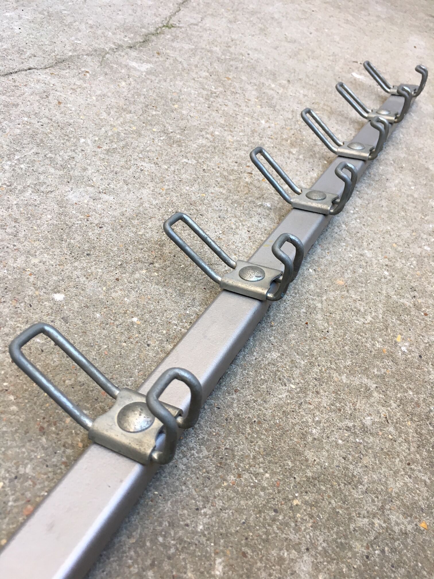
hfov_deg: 48.2
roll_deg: -20.5
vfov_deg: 61.7
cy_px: 290
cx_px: 217
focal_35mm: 29
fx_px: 485
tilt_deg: -42.5
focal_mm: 4.15
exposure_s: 1/33
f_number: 2.2
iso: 32
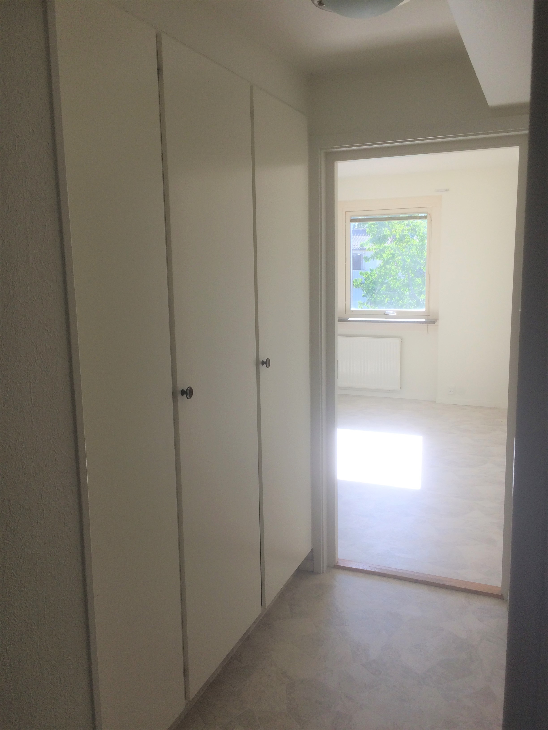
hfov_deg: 48.2
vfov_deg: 61.7
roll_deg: +1.6
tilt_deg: -9.6
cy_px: 365
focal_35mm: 29
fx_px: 612
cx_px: 274
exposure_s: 1/316
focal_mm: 4.15
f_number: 2.2
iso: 32
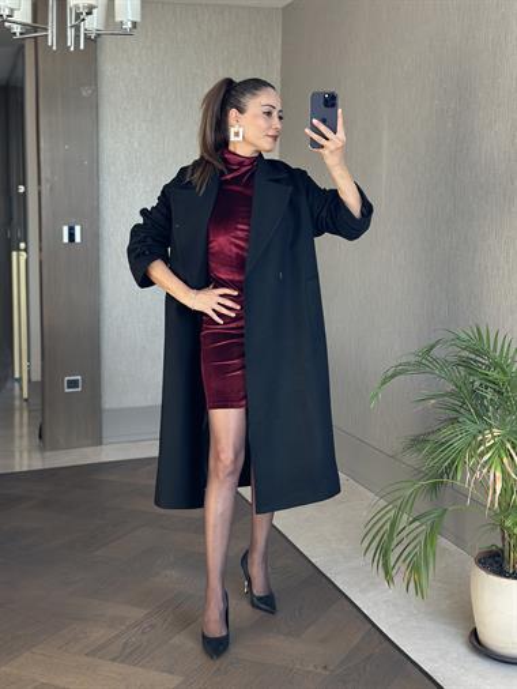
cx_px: 258
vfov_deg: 39.6
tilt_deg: -20.1
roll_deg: +0.7
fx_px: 955
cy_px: 344
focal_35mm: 48
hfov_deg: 30.3
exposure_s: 1/88
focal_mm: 6.86
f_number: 1.78
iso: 125
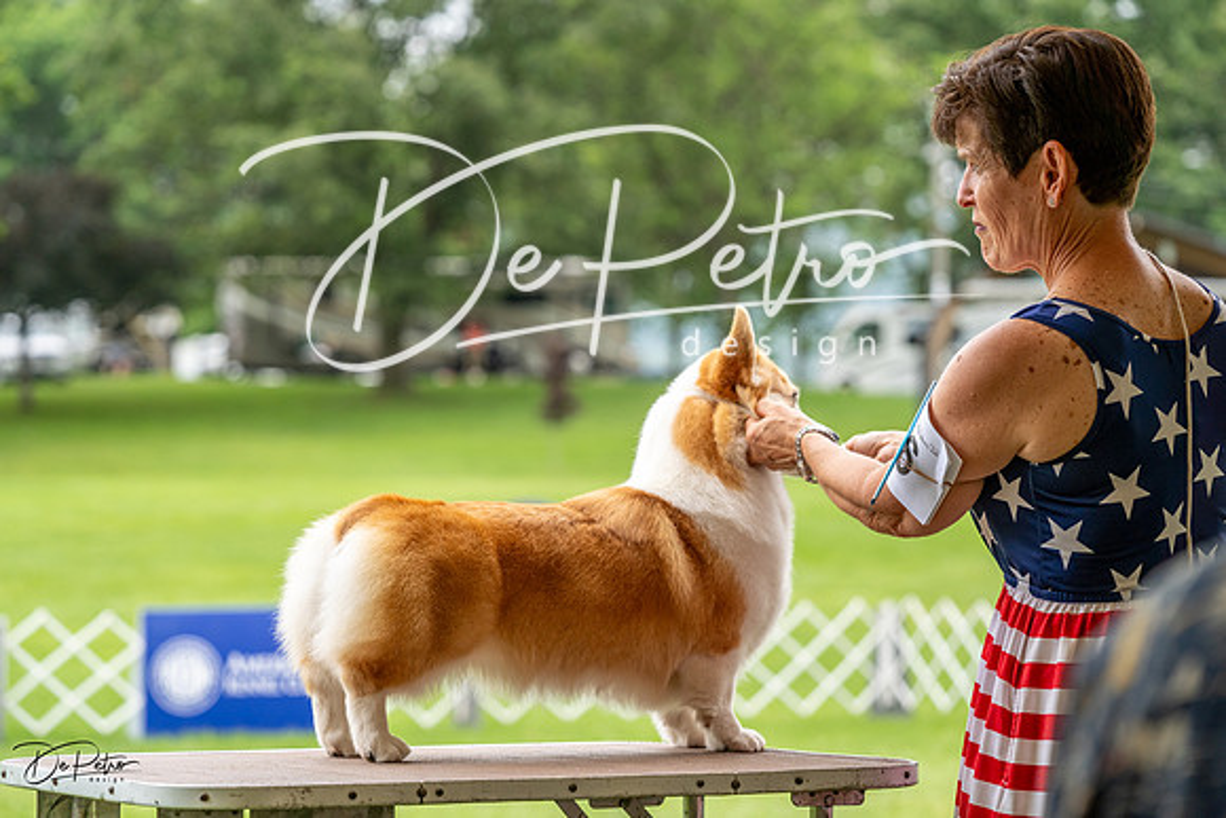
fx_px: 3951
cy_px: 409
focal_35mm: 116
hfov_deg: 17.6
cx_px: 613
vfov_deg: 11.8
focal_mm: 116
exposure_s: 1/800
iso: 400
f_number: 5
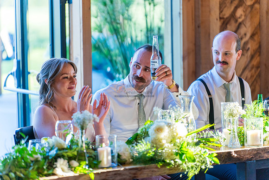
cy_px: 90
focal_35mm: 150
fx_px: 1121
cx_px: 134
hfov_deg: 13.7
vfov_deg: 9.2
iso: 1000
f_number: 2.8
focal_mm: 150
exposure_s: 1/400
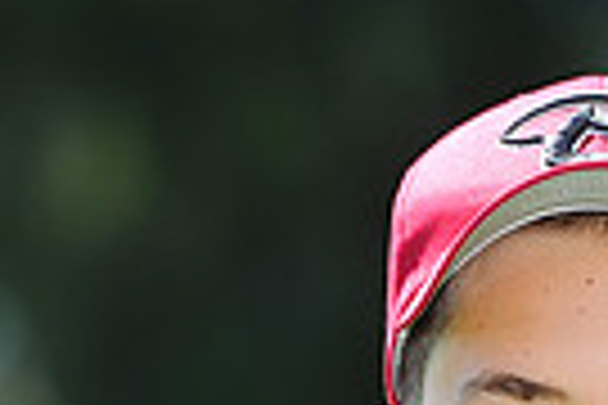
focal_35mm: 862
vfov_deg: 1.6
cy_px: 693
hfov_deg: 2.4
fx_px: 14557
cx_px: 617
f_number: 4.5
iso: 200
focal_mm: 200
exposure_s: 1/500
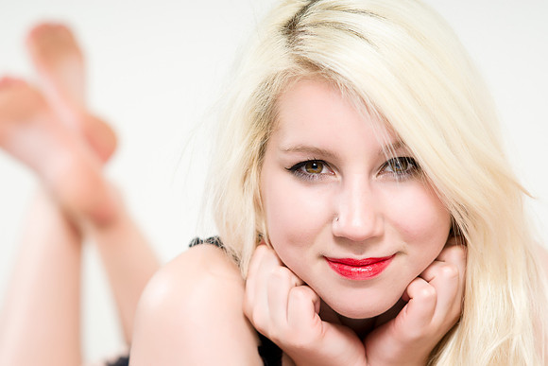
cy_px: 183
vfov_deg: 10.2
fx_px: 2055
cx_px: 274
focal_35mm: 135
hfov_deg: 15.2
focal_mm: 135
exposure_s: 1/200
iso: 200
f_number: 4.5
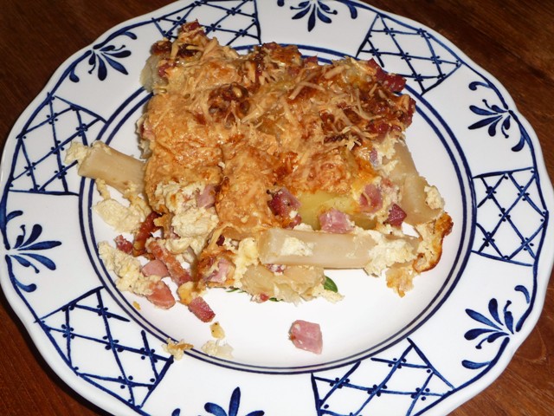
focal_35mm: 48
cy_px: 208
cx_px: 277
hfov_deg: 39.7
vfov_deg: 30.3
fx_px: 768
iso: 100
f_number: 4.2
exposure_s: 1/30
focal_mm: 8
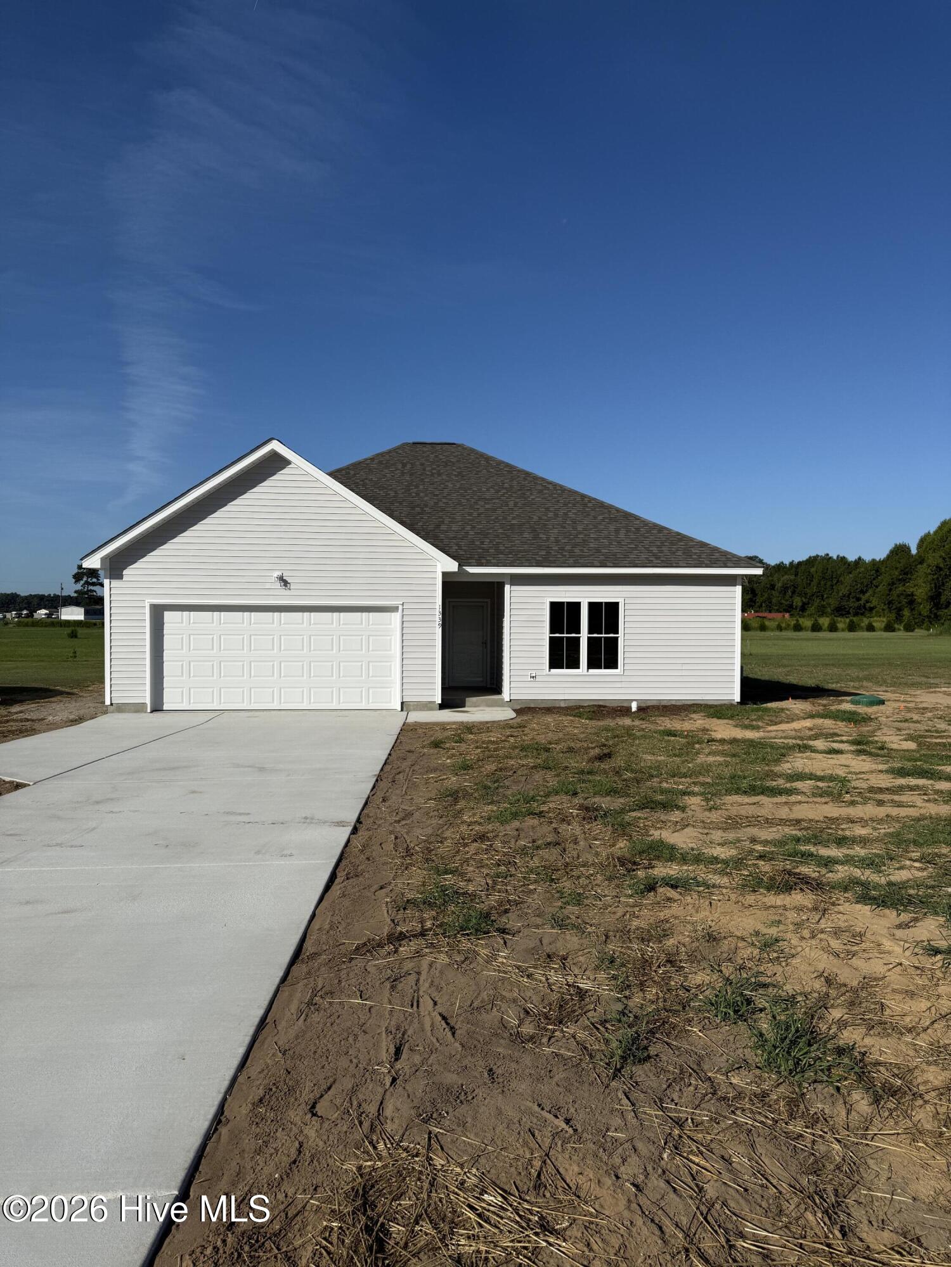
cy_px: 634
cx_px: 476
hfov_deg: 56.8
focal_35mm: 24
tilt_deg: -1.6
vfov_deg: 71.6
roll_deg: -1.2
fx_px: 879
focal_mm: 6.76
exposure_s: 1/8130
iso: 80
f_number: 1.78
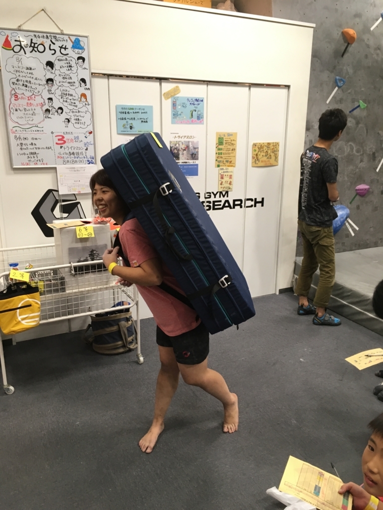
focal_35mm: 29
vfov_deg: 61.7
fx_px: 428
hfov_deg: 48.2
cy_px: 255
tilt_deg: -14.9
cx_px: 192
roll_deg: +0.6
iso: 80
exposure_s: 1/30
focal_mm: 4.15
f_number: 2.2
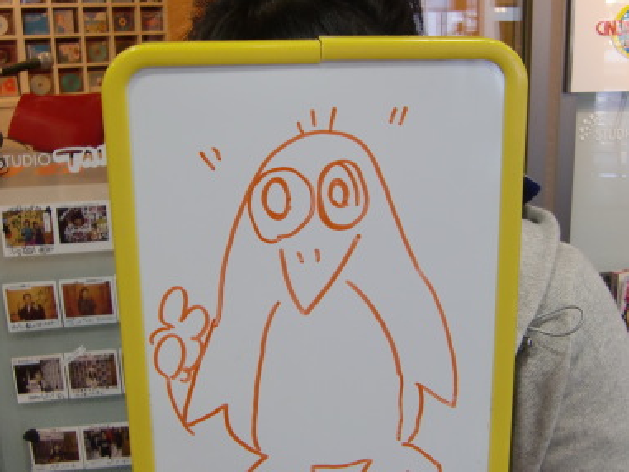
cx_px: 340
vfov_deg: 30.9
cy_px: 261
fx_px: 854
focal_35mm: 47
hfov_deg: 40.4
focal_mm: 4.9
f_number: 2.6
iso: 125
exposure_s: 1/60
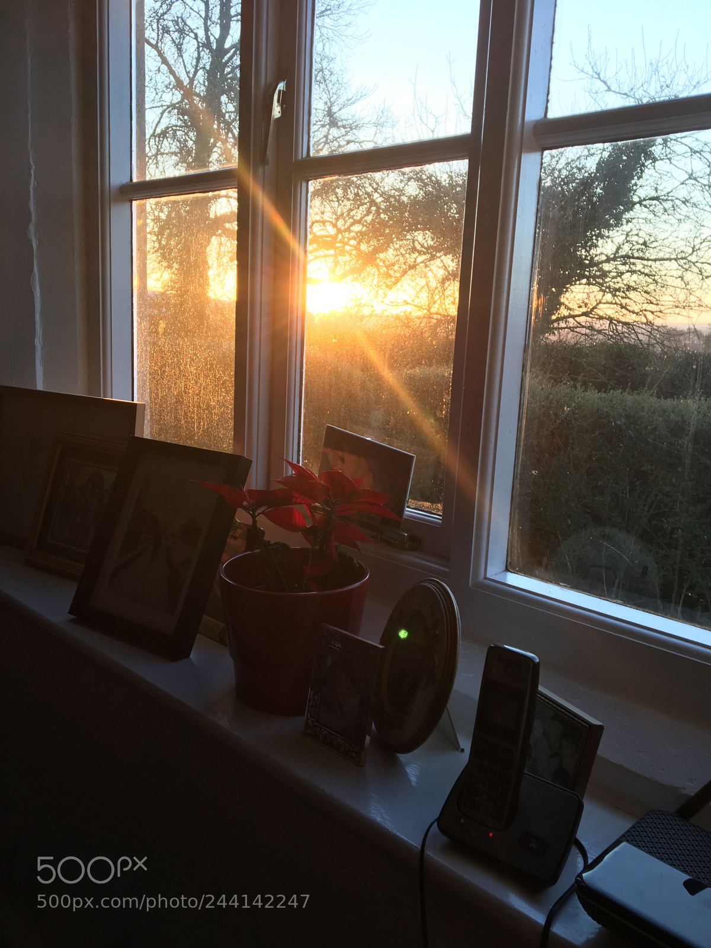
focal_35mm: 29
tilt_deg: -10.9
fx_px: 794
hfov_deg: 48.2
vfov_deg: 61.7
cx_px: 356
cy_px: 474
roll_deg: -2.4
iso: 25
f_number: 2.2
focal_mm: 4.15
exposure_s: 1/50
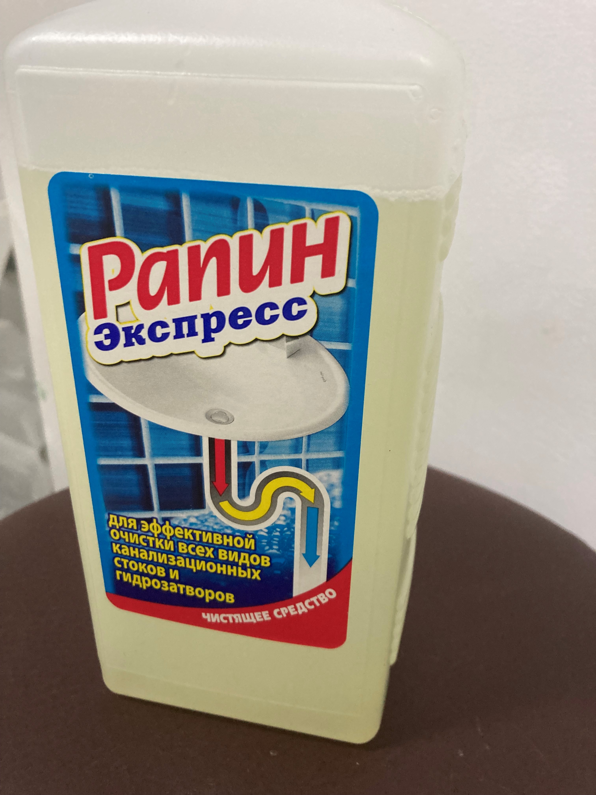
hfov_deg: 49.7
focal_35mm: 28
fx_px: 643
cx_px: 298
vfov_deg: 63.4
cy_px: 398
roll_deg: -2.0
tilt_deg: -27.4
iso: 250
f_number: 1.8
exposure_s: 1/60
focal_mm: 3.99
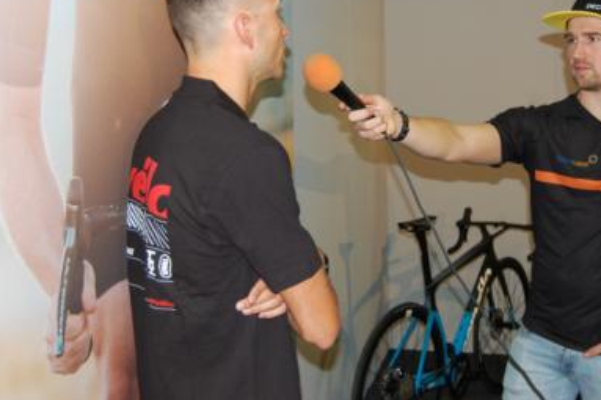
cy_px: 140
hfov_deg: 41.7
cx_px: 364
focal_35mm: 47
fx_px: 784
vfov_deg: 28.5
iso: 400
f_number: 4
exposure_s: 1/60
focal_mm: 24
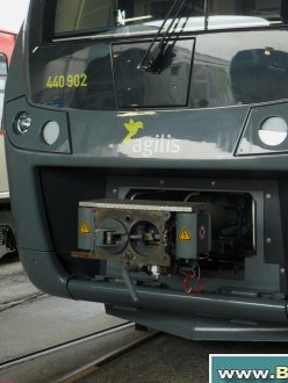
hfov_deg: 24.2
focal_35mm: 60
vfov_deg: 31.4
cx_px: 212
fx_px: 665
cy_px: 82
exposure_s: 1/30
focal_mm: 6
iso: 160
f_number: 2.8
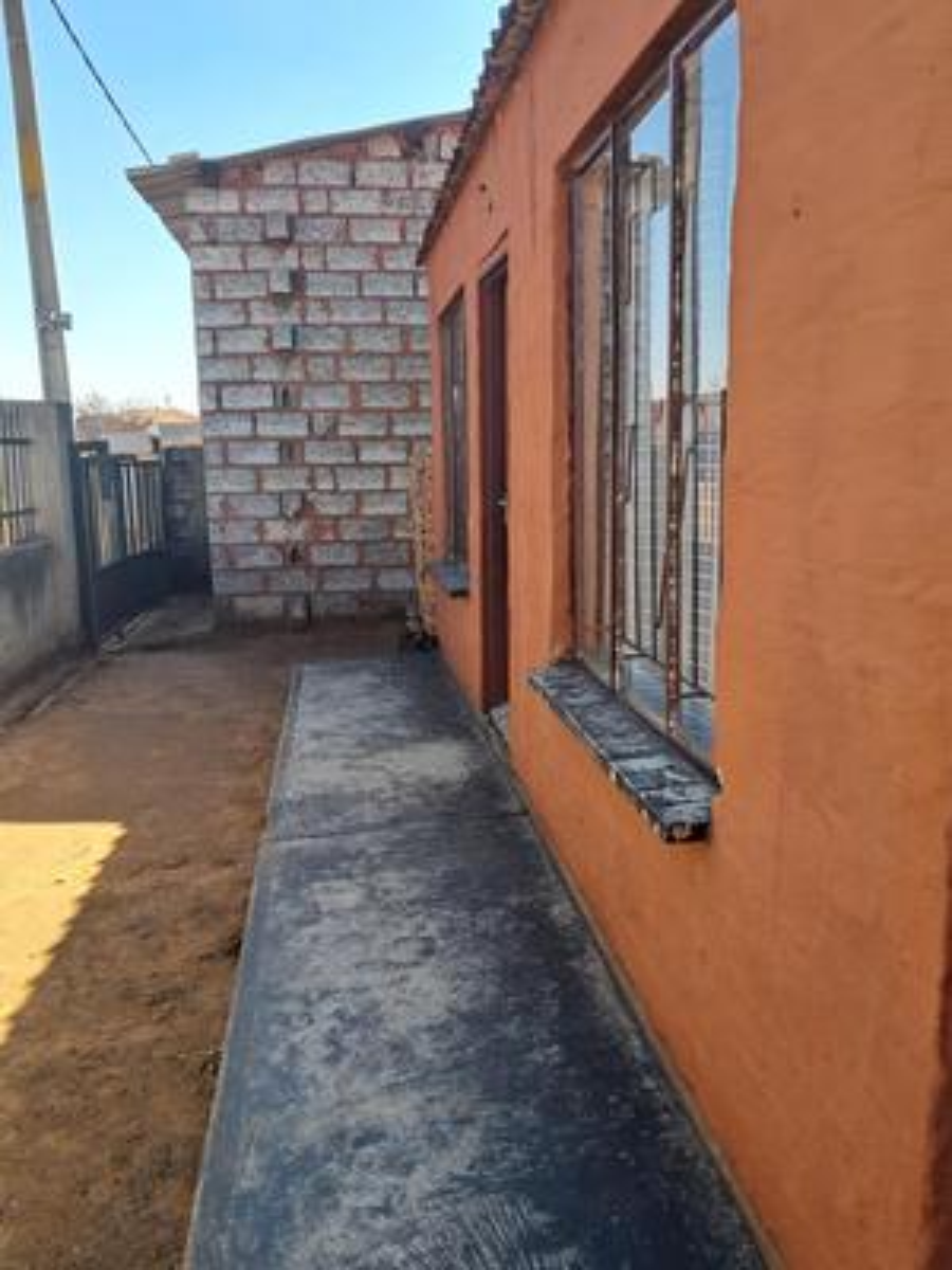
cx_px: 476
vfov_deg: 65.3
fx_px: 990
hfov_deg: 51.4
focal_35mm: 27
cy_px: 635
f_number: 1.8
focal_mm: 4
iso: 50
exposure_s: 1/179
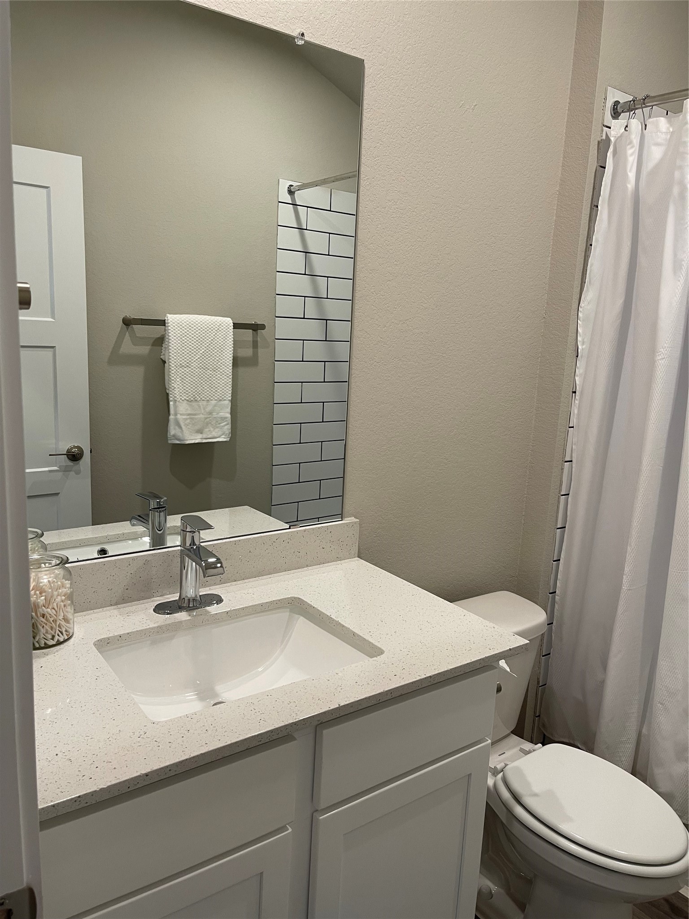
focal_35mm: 26
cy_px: 460
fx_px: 690
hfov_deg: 53.1
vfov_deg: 67.3
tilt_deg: -11.4
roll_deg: -2.2
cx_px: 344
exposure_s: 1/60
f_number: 1.6
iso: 80
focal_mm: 5.1
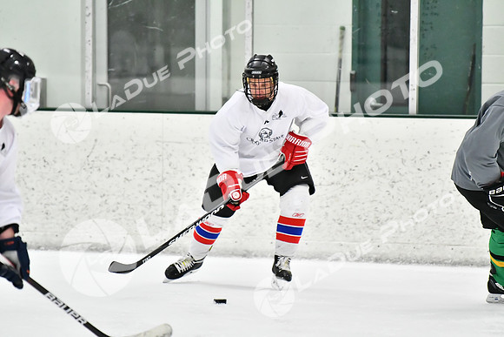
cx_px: 252
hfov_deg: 7.2
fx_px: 3991
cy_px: 168
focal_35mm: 285
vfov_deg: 4.8
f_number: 2.8
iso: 6400
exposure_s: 1/1600
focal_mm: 190
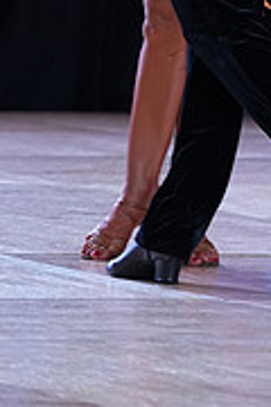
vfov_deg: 3.9
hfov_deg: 2.6
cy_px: -176
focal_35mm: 529
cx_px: 148
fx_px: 5973
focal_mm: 164
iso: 1000
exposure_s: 1/400
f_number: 4
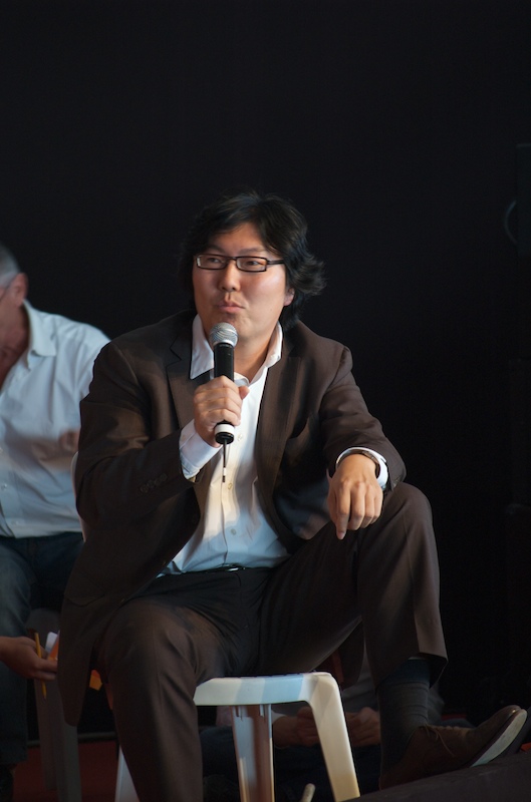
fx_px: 6007
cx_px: 266
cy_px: 401
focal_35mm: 270
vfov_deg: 7.6
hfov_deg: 5.1
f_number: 5.6
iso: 400
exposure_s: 1/20
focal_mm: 180
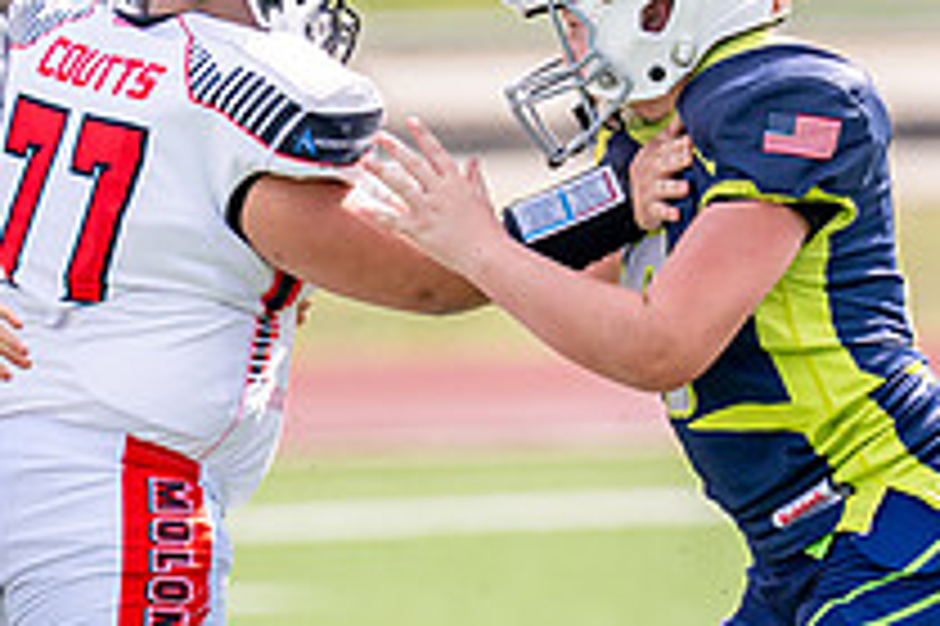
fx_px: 23768
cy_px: 448
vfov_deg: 1.5
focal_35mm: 911
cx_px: 389
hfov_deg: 2.3
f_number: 2.8
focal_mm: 200
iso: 250
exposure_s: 1/4000
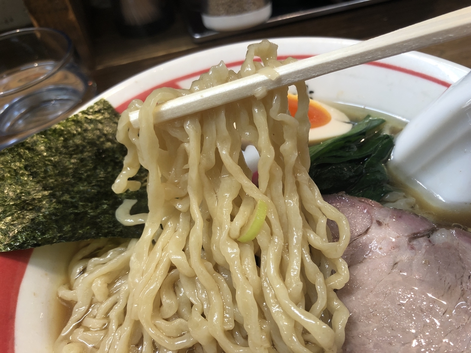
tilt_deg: -48.7
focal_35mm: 28
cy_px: 176
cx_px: 236
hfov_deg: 63.4
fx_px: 381
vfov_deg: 49.7
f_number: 1.8
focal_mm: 3.99
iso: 40
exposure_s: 1/25
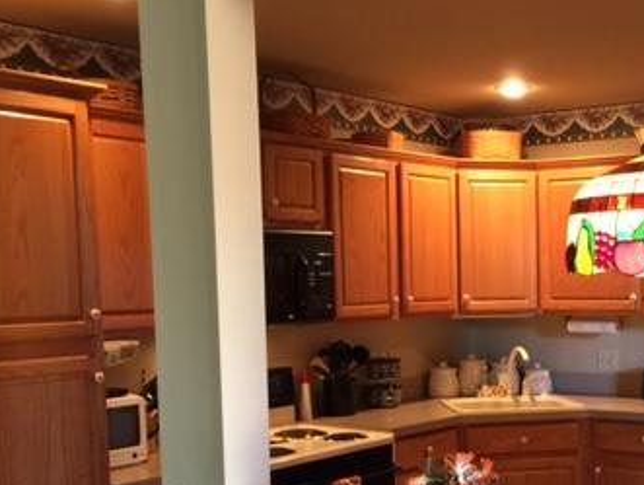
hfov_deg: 33.4
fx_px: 1043
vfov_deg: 25.6
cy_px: 399
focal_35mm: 56
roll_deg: +0.6
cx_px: 510
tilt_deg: -5.4
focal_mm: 4.15
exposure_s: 1/10
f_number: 2.2
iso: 100
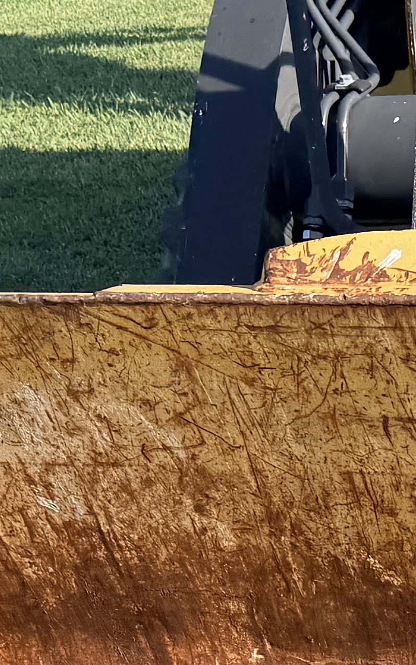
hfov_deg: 11.3
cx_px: 515
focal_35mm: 113
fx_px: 2049
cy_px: 733
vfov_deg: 17.8
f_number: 1.78
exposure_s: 1/1901
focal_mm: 6.76
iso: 80
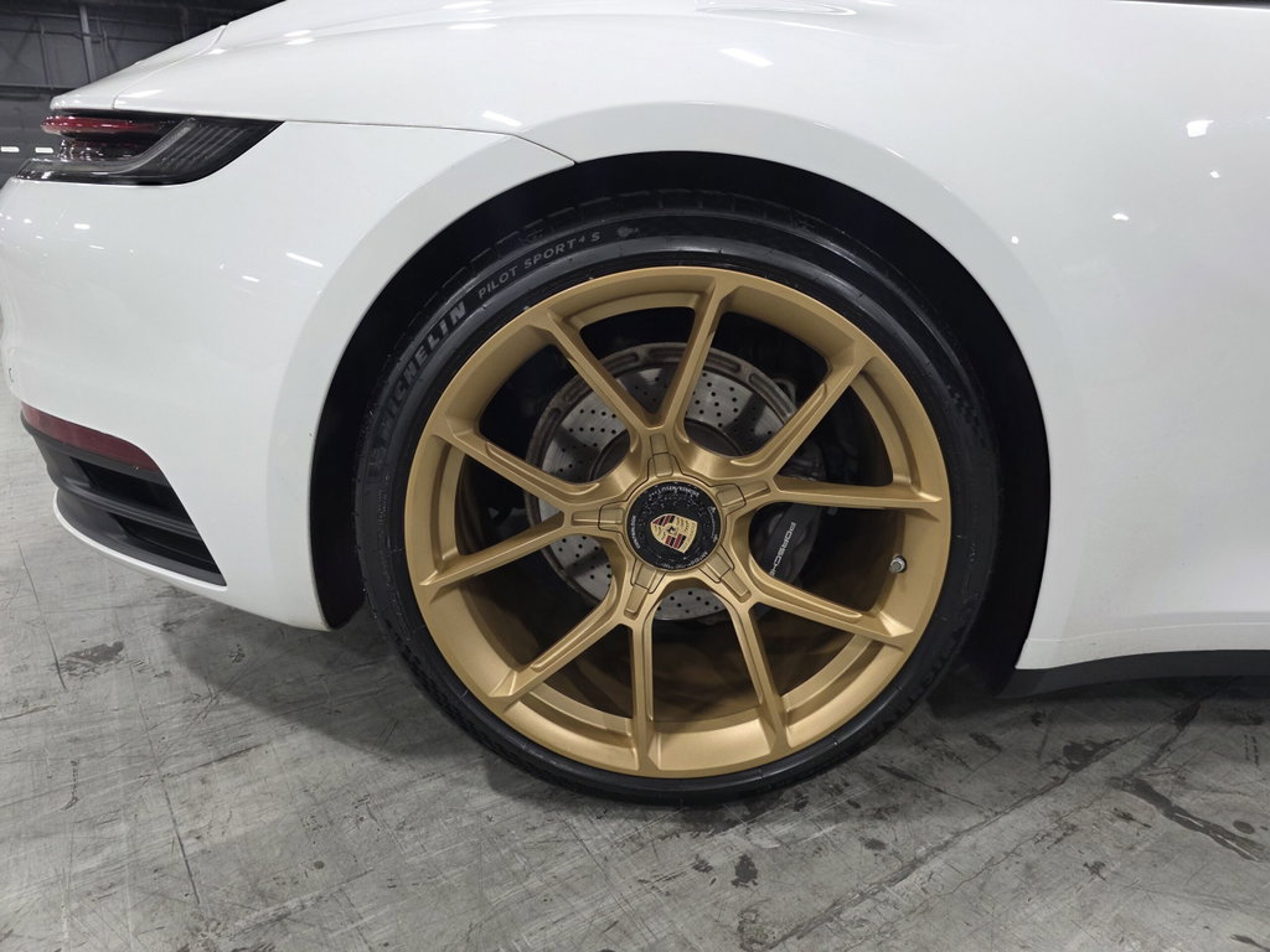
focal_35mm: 23
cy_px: 476
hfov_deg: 73.9
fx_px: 844
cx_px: 635
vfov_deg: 58.9
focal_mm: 6.3
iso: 400
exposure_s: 1/120
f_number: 1.7
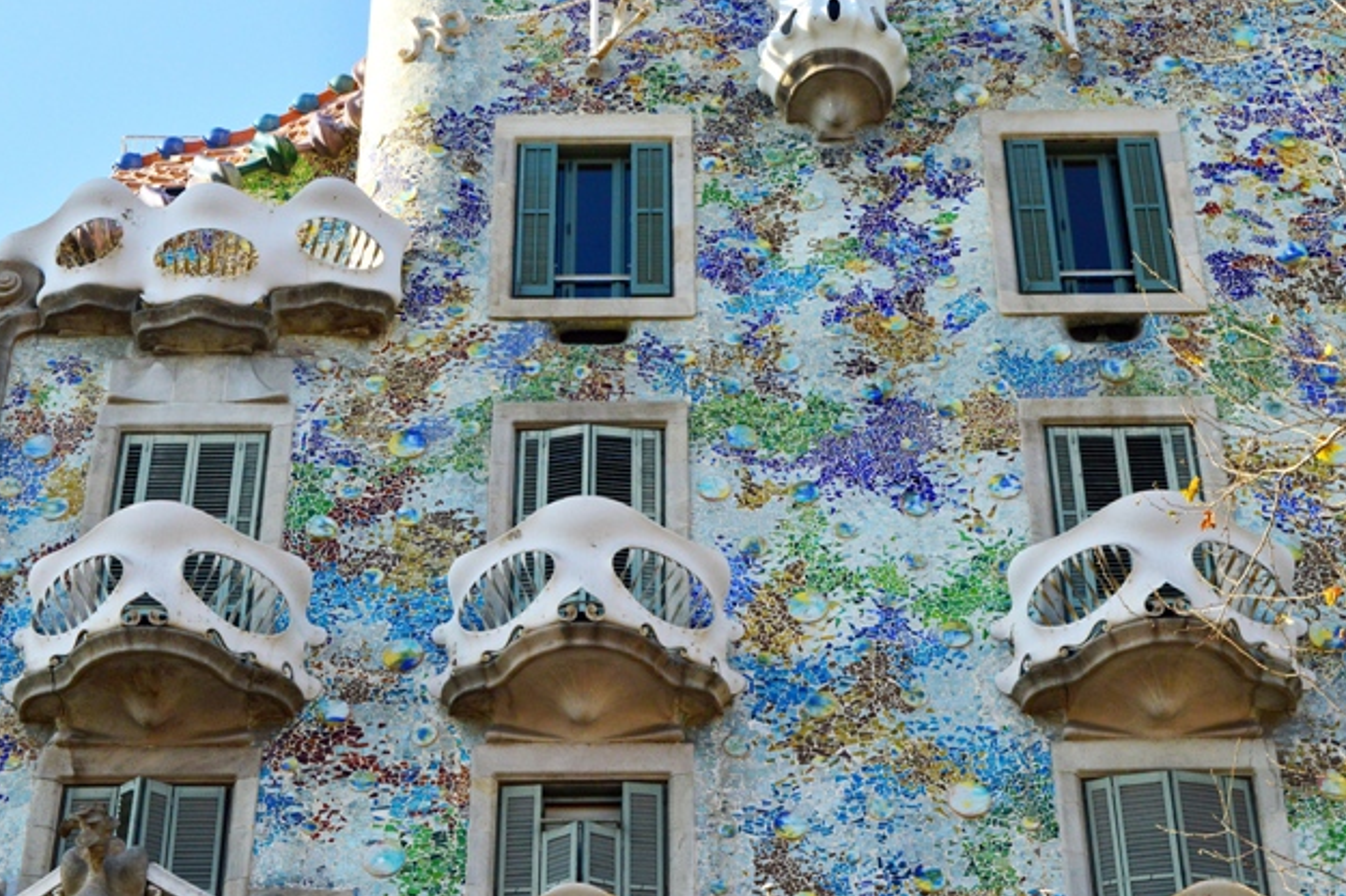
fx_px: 3158
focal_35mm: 85
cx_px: 659
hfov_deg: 24.1
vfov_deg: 16.1
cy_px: 452
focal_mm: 55
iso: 800
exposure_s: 1/1000
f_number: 9
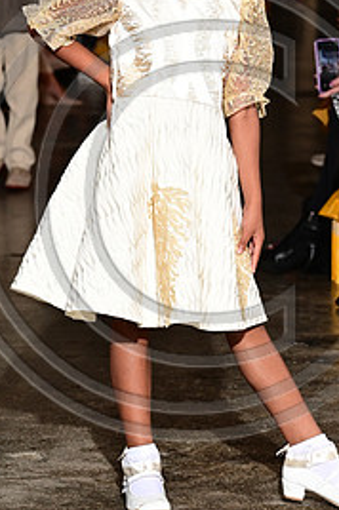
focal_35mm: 199
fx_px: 2818
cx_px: 190
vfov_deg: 10.3
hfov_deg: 6.9
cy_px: 192
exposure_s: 1/125
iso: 1000
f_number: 6.3
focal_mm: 92
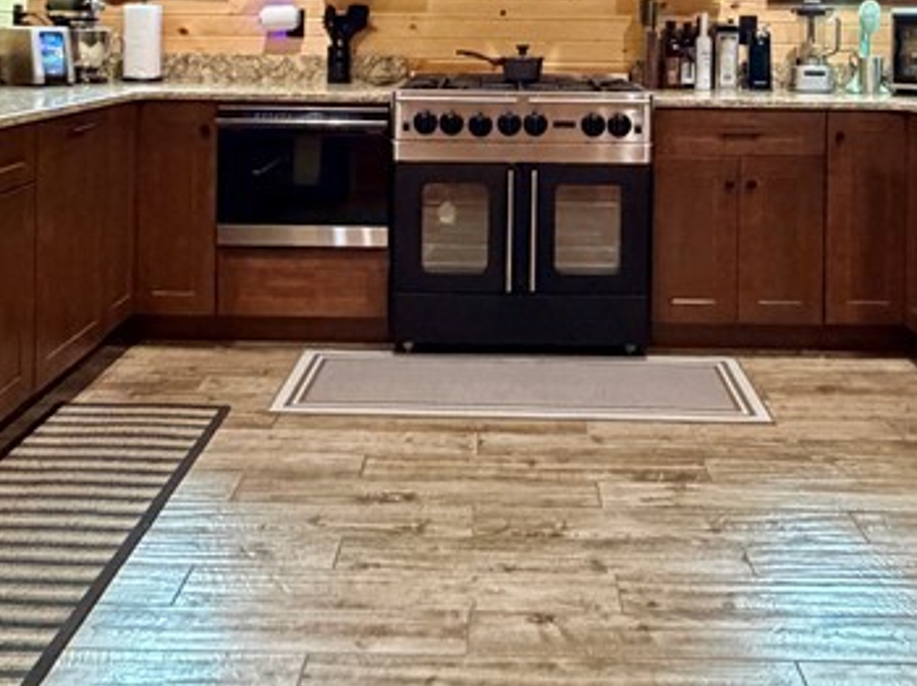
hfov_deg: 45.7
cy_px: 26
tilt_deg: -0.1
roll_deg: -0.9
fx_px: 1085
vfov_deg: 32.7
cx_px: 503
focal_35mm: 41
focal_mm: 2.22
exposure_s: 1/60
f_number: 2.2
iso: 800
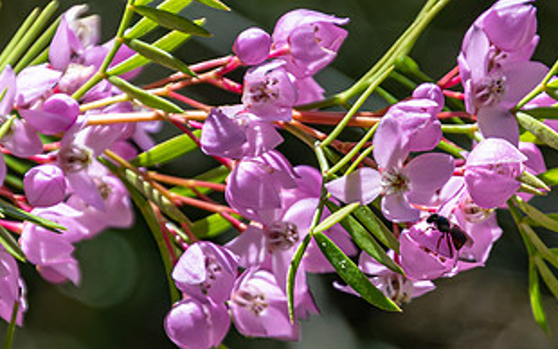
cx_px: 284
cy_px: 171
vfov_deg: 1.0
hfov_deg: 1.6
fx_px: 20461
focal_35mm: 1345
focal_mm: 400
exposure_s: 1/640
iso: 200
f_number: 6.3
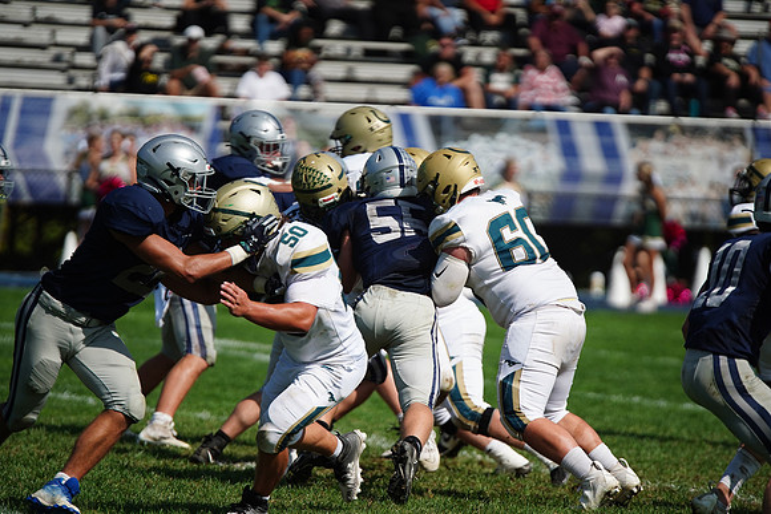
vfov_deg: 4.6
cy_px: 257
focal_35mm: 300
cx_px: 386
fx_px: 6426
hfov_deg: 6.9
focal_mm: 300
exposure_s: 1/8000
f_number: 2.8
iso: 400
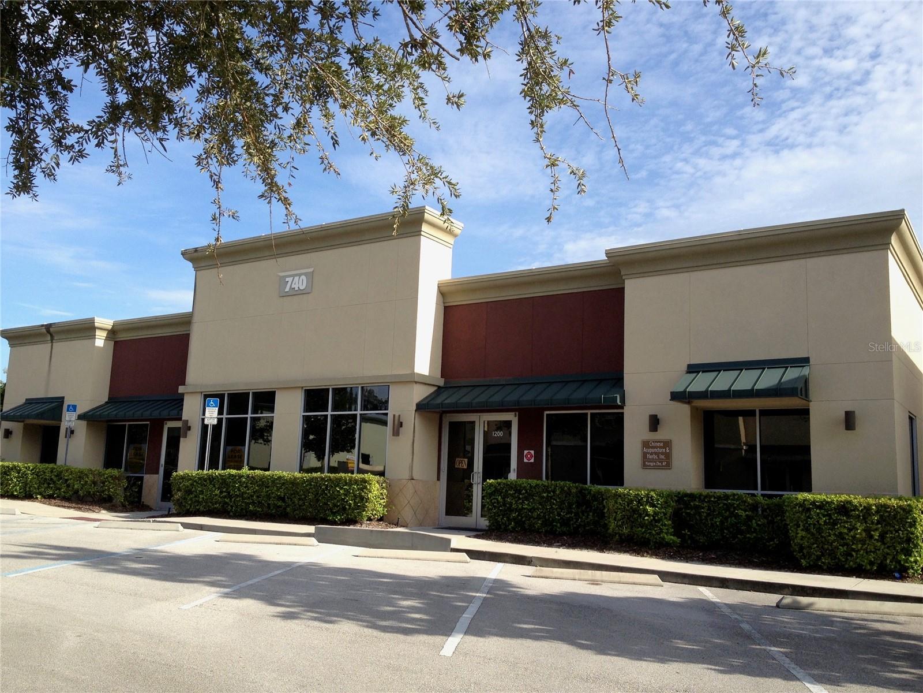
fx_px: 933
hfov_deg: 52.6
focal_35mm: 35
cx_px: 462
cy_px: 346
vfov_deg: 40.7
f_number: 2.4
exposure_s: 1/935
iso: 50
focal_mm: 4.28
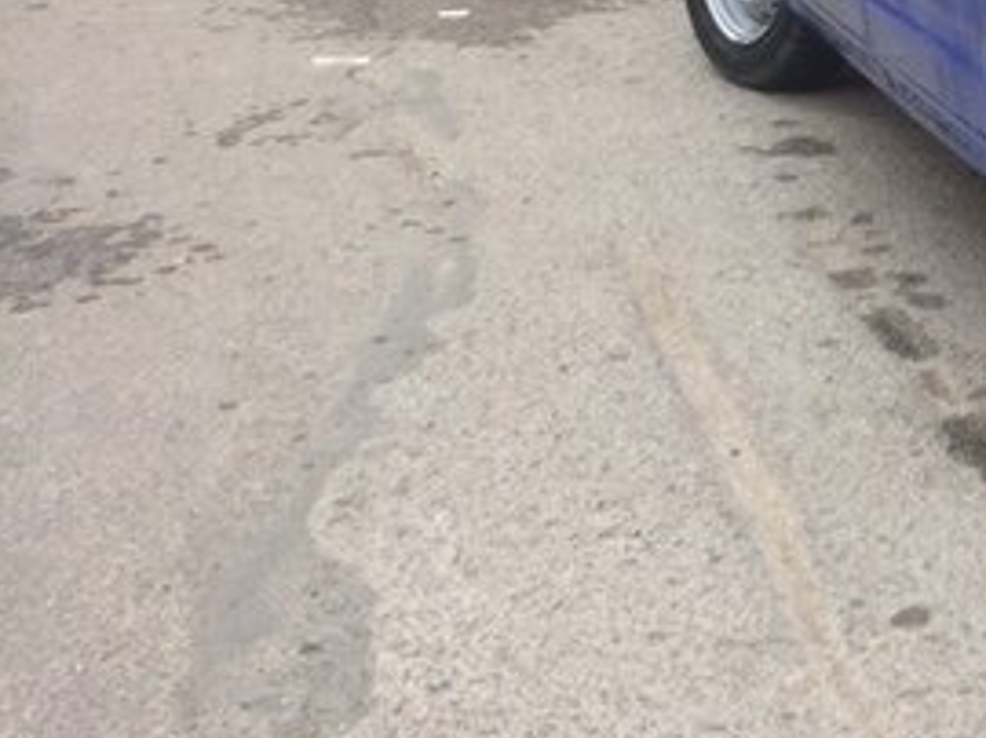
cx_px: 1194
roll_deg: -0.3
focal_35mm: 71
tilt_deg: -6.3
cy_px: -60
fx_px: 2021
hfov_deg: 24.7
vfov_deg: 19.8
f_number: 2.2
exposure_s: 1/100
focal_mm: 4.15
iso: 64
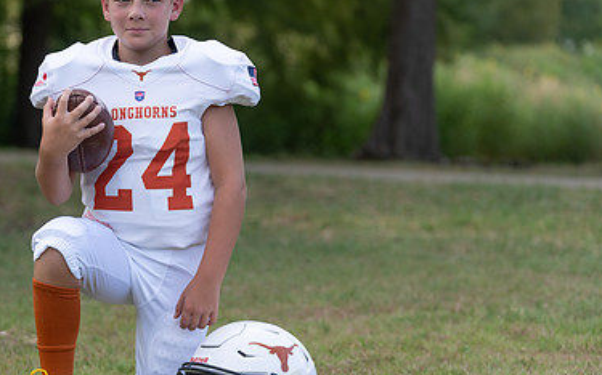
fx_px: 2378
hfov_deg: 14.4
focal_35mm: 145
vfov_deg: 9.0
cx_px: 153
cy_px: 164
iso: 100
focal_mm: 92
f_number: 2.8
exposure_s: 1/400
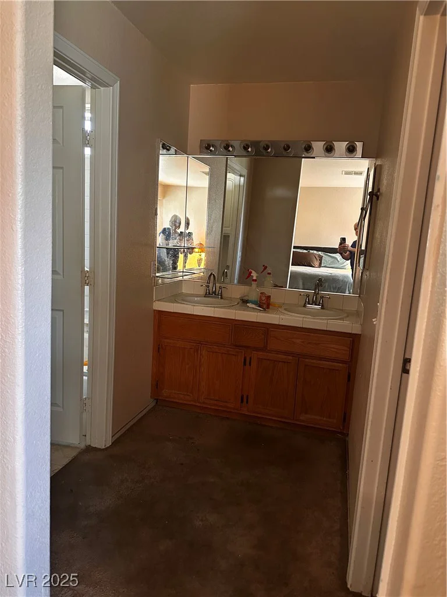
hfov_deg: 56.8
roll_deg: -4.9
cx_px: 224
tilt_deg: -8.4
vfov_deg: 71.6
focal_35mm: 24
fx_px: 413
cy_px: 298
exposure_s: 1/40
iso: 640
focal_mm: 6.86
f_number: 1.78
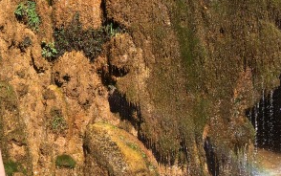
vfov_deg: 19.3
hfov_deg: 28.8
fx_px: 513
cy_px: 41
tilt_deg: -1.8
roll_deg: +1.2
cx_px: 5
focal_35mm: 67
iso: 32
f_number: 2.2
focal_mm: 4.15
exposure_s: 1/1325
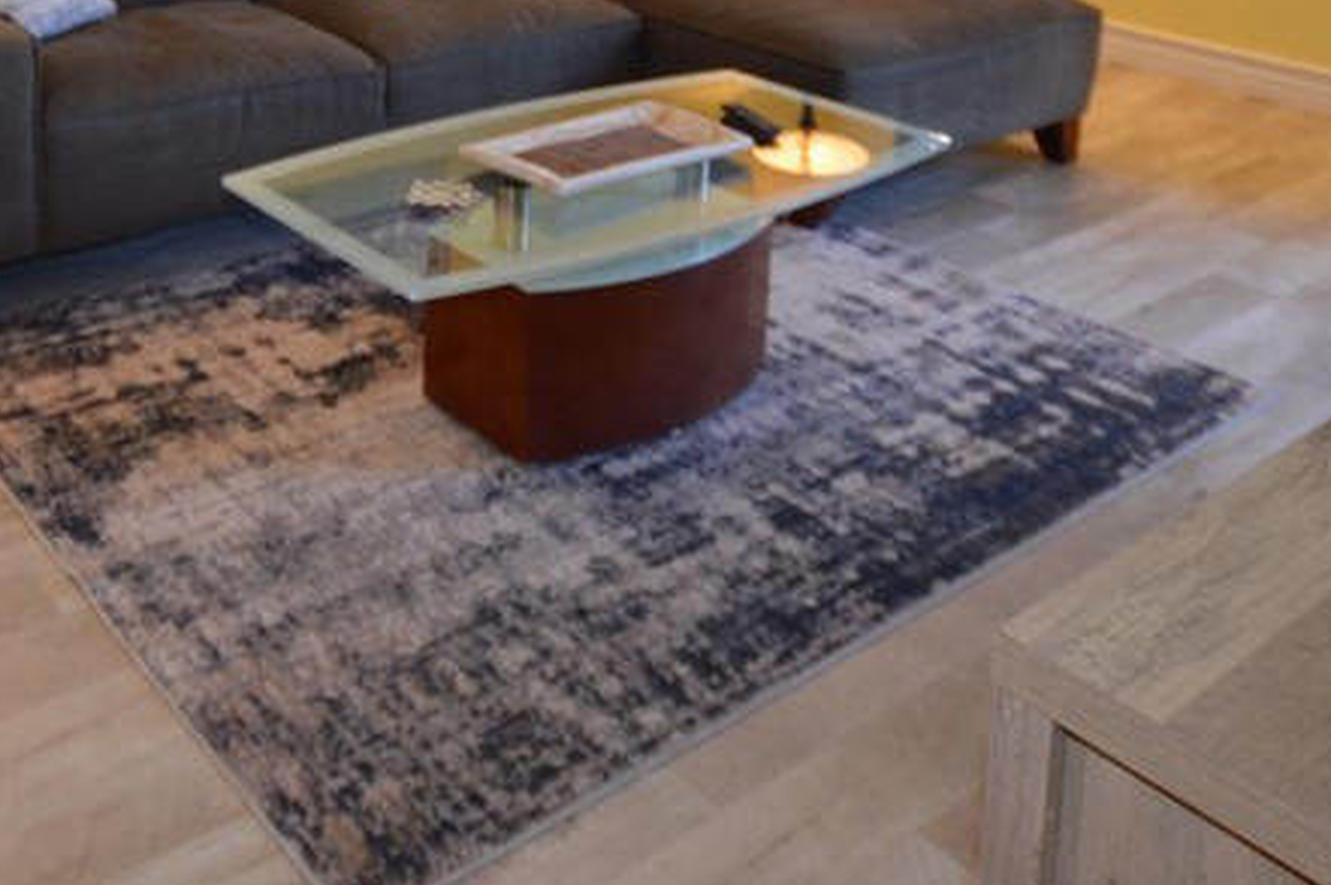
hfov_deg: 49.6
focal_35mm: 37
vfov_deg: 30.4
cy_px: -181
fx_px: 1366
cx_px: 312
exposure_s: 1/60
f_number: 4
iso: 400
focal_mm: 10
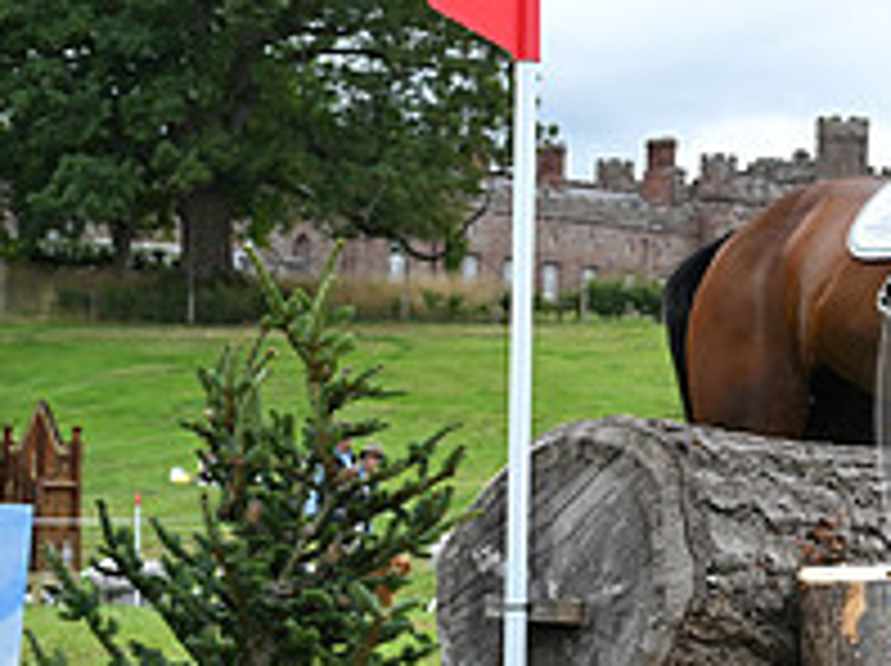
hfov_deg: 13.3
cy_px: 353
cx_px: 1292
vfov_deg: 10.5
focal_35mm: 141
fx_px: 3625
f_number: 5.6
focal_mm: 50
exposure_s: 1/1250
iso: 900
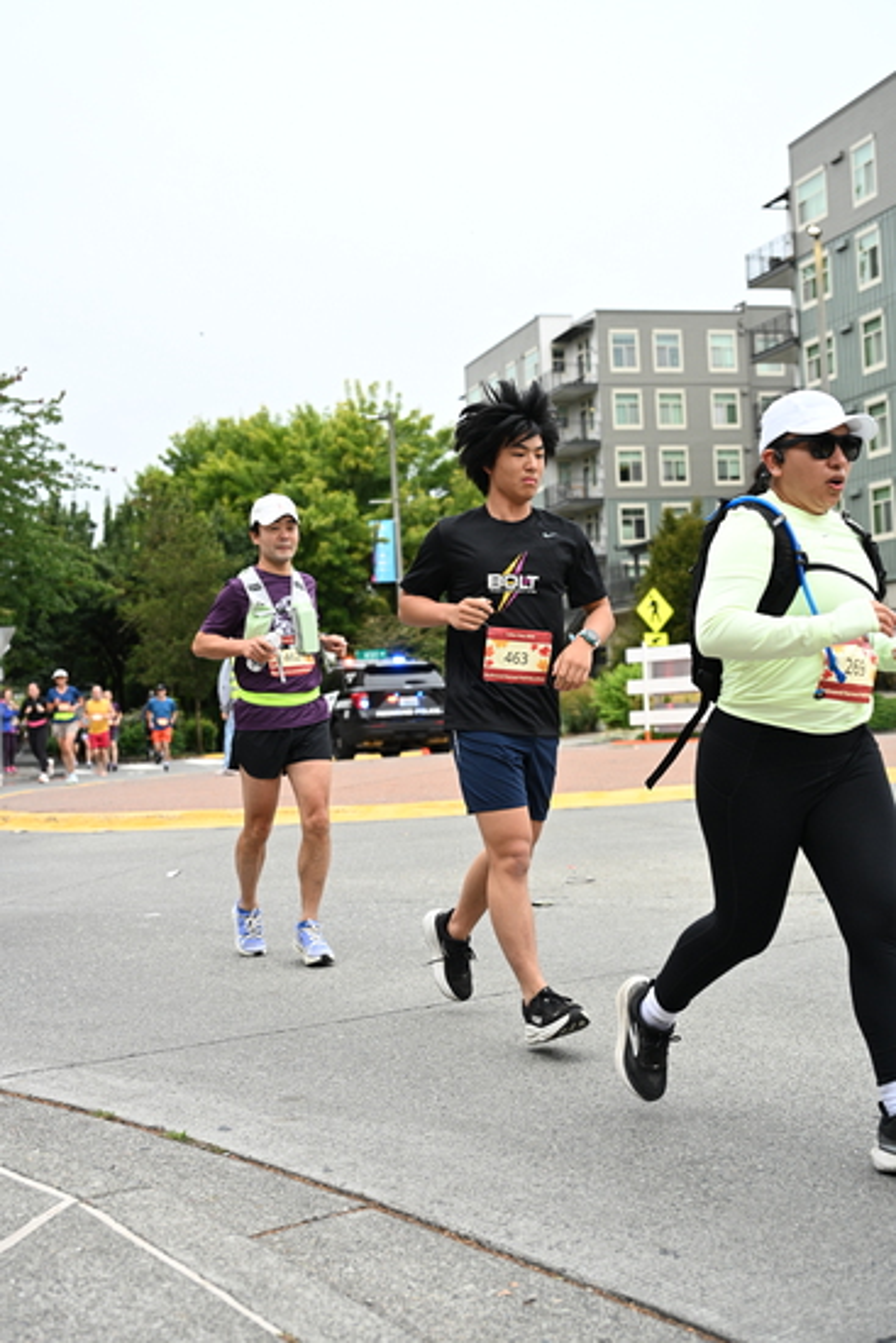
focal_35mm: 46
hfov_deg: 29.3
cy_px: 672
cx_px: 448
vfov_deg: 42.7
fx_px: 1716
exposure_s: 1/800
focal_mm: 46
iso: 1600
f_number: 4
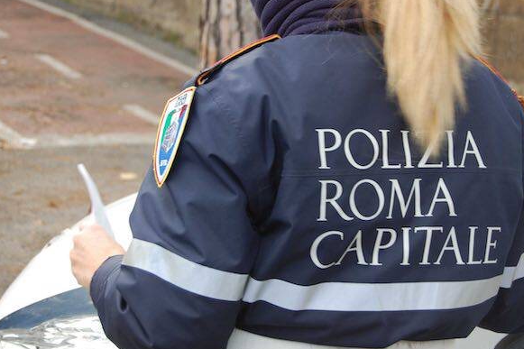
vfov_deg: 17.9
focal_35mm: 76
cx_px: 271
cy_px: 172
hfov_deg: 26.7
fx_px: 1106
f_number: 5.6
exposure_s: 1/125
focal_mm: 46
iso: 250
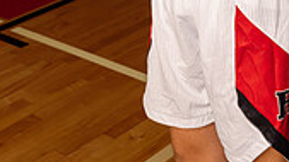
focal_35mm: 106
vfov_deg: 10.1
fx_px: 812
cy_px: -217
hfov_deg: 20.2
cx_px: 149
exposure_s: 1/250
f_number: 8
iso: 250
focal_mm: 38
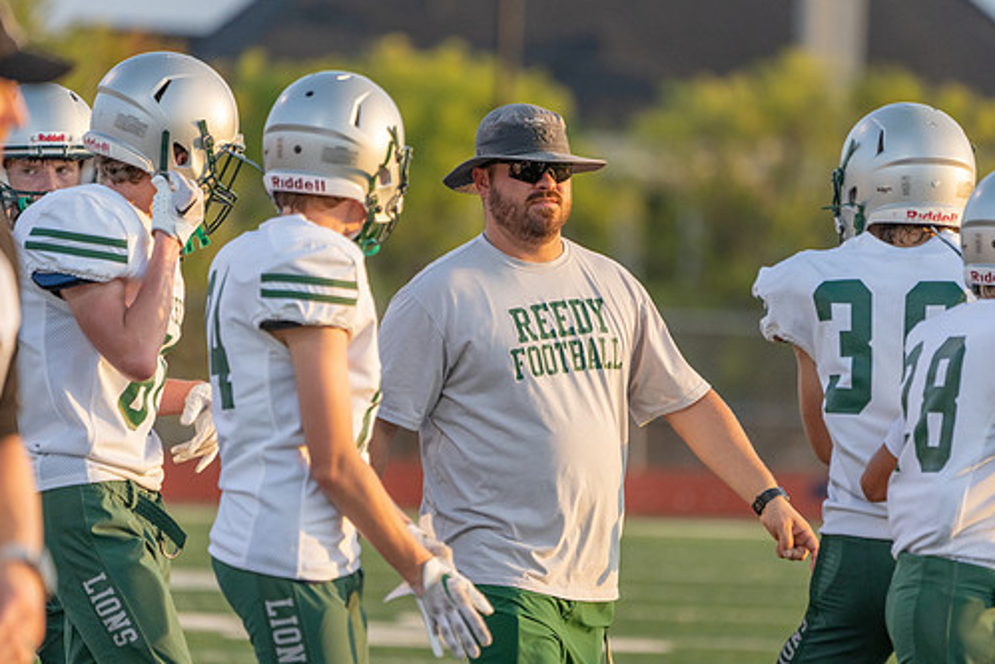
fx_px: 12855
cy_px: 312
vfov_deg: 3.0
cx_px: 574
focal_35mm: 465
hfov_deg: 4.4
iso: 1250
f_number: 5.6
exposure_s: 1/1000
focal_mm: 400
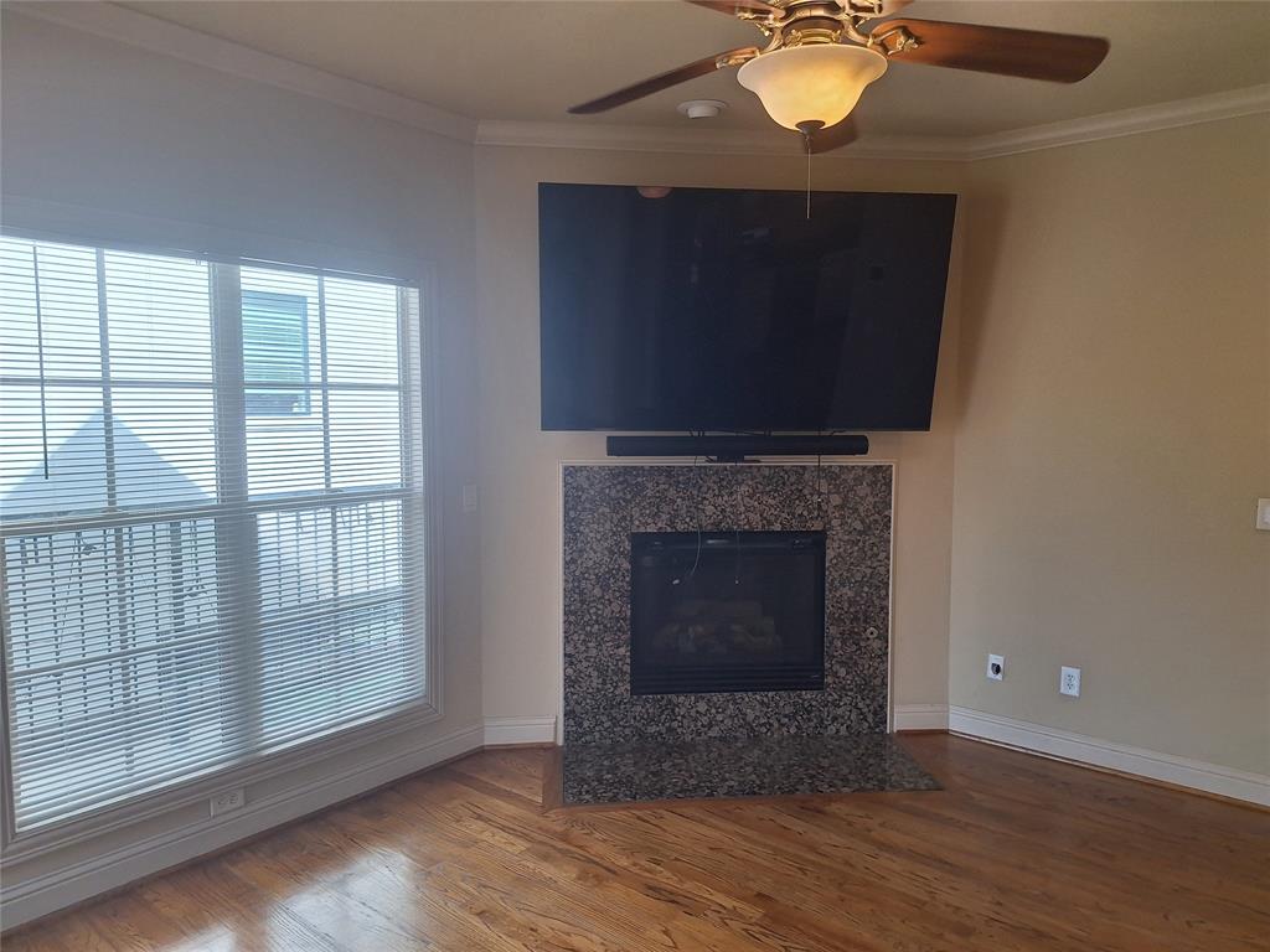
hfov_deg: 73.9
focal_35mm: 23
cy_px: 476
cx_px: 635
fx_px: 844
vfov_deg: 58.9
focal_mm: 5.54
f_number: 1.8
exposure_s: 1/185
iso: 40
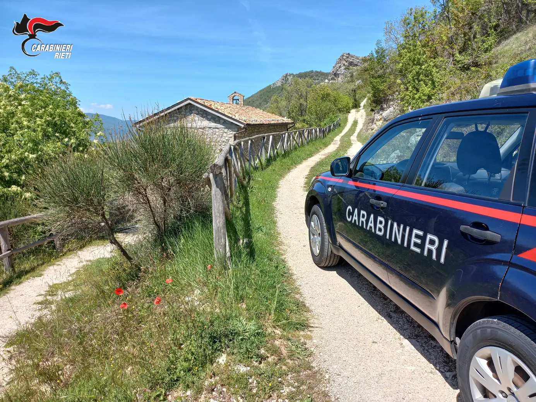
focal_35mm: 25
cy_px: 201
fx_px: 387
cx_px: 268
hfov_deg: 69.4
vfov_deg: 54.9
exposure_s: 1/575
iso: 25
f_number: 1.8
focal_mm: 4.6
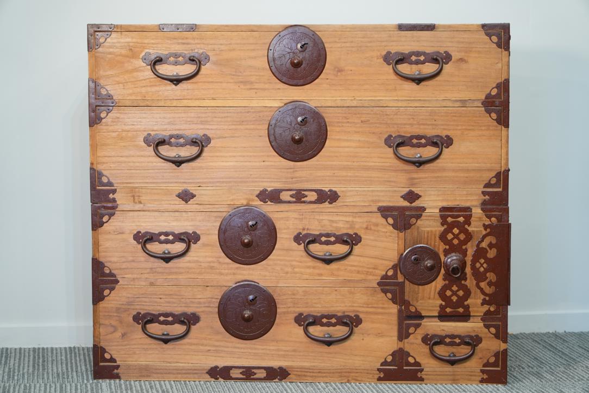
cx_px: 294
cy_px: 196
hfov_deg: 22.6
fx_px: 1473
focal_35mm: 90
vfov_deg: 15.2
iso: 1250
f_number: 4
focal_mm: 90
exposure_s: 1/100
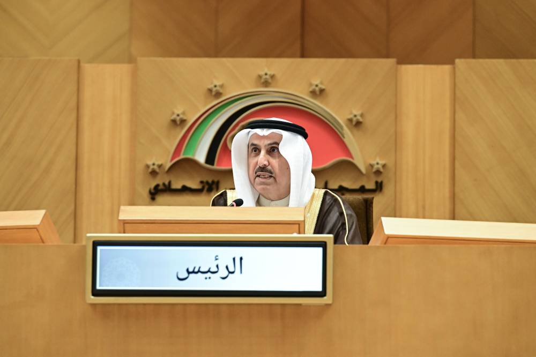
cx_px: 268
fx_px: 2307
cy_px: 178
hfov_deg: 13.3
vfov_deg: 8.8
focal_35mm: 155
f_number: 4
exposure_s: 1/160
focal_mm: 155
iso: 5000
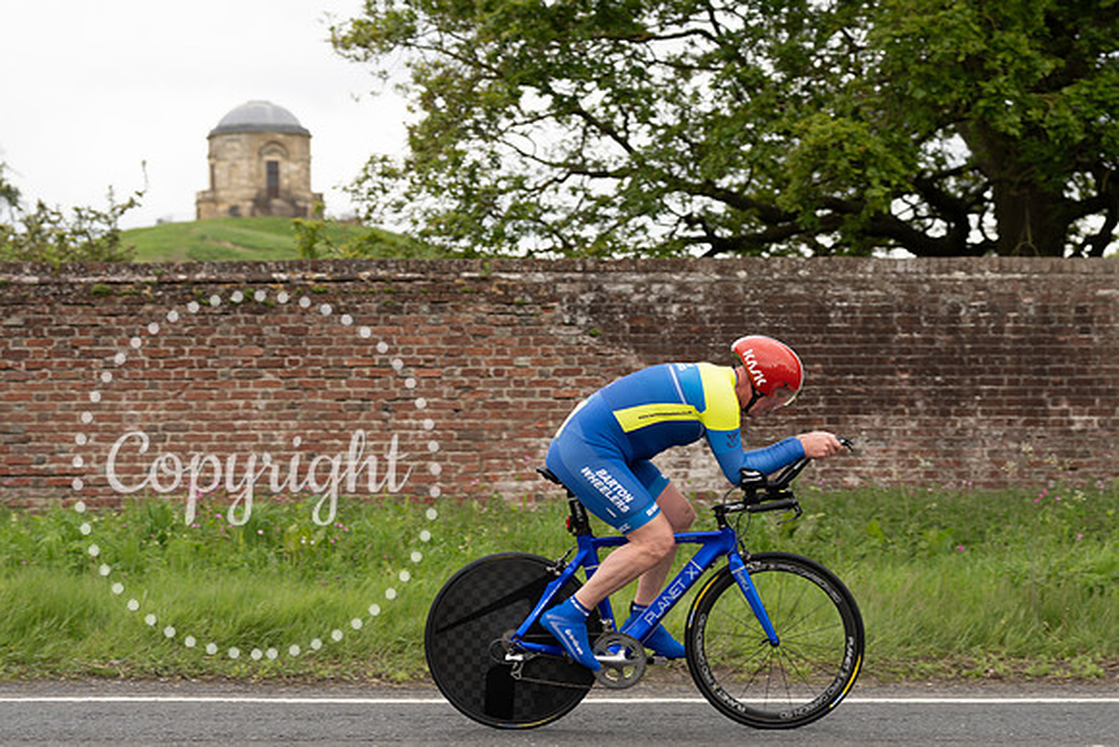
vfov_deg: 17.6
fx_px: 2408
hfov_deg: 26.2
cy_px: 410
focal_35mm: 77
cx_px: 560
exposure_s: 1/1000
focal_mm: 70
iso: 200
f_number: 3.5
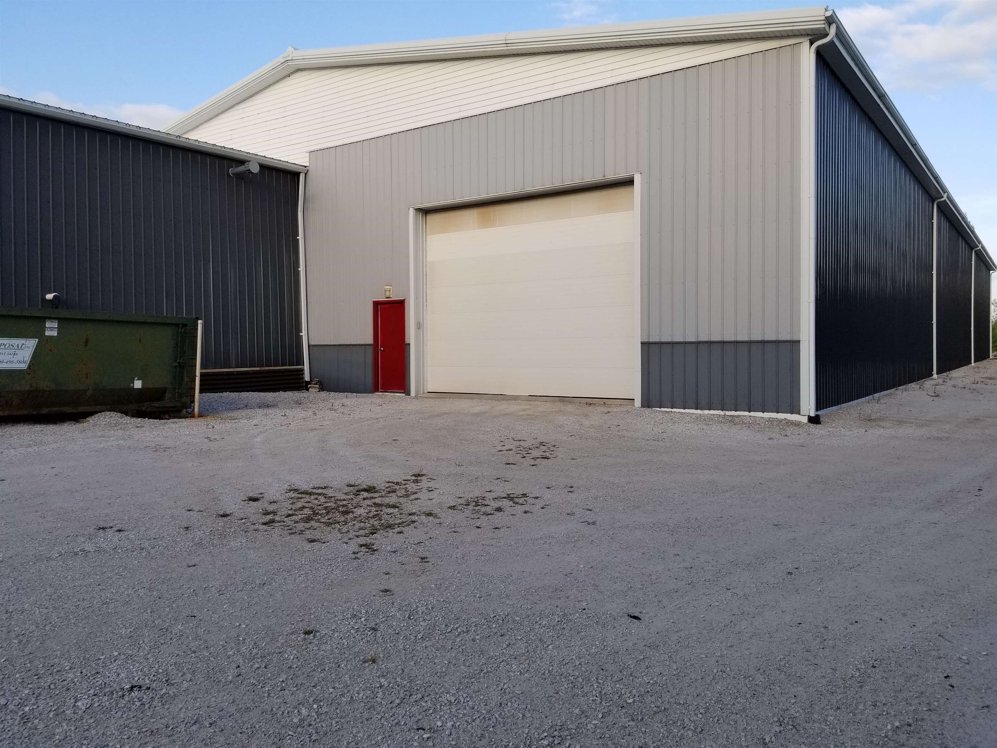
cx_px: 498
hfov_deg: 67.3
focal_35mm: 26
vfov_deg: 53.1
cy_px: 374
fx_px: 749
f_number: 1.7
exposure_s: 1/882
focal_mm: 4.25
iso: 50
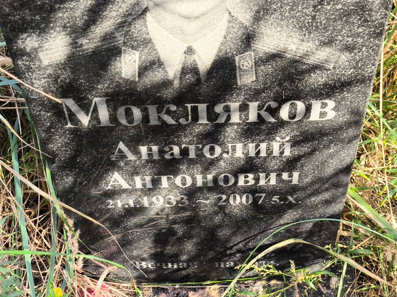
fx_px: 585
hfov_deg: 37.5
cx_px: 197
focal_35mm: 51
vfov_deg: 28.6
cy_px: 148
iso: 50
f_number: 1.7
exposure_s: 1/190
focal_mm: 4.71
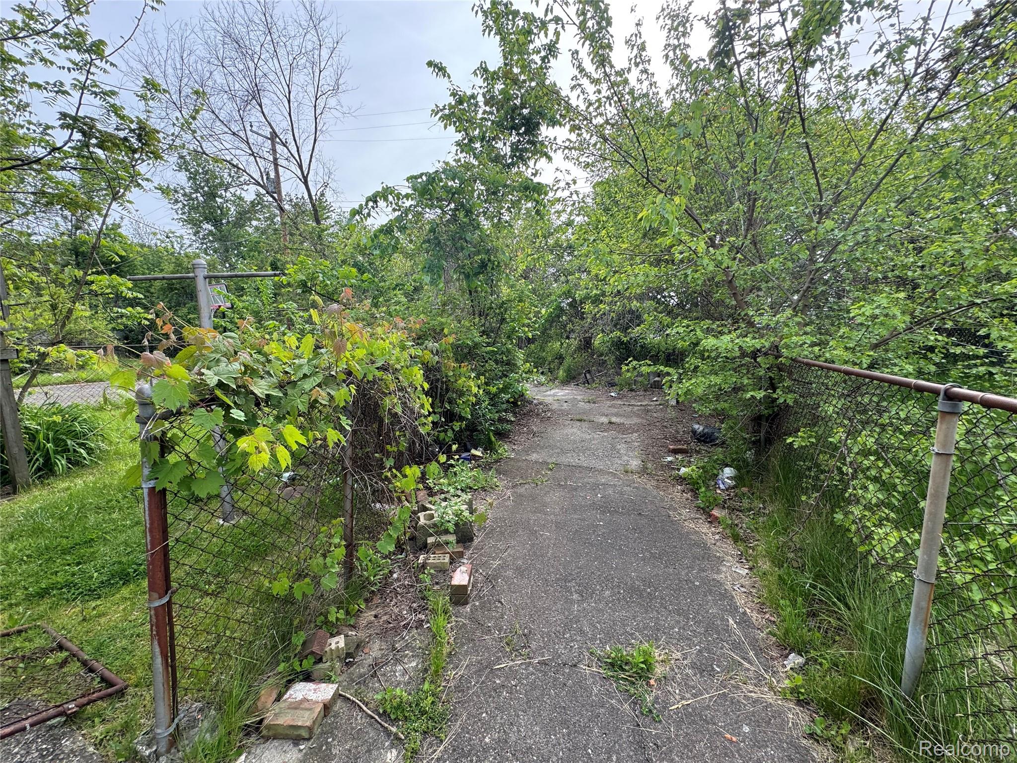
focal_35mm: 14
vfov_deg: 85.7
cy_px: 382
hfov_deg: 102.1
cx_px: 508
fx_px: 411
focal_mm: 2.22
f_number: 2.2
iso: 40
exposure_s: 1/311
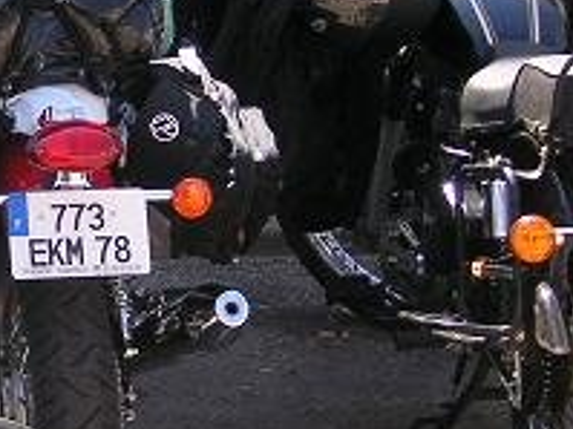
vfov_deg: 9.9
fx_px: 2465
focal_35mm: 149
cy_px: 225
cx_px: 75
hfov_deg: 13.2
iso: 50
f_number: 2.8
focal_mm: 6.1
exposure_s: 1/250
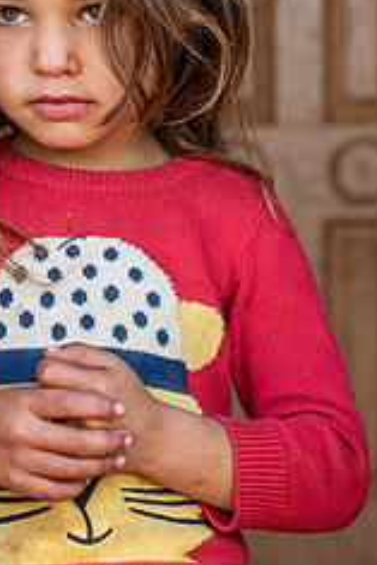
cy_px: 260
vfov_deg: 15.3
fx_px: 2102
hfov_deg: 10.2
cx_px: 62
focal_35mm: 134
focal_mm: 70
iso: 125
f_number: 4.5
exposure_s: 1/60
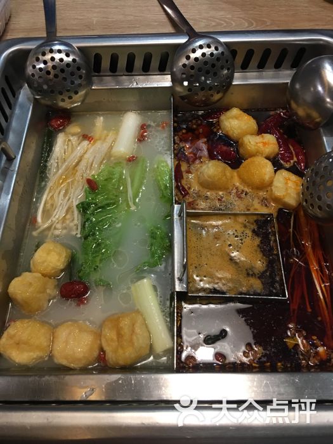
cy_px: 222
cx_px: 166
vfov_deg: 61.7
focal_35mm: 29
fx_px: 372
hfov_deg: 48.2
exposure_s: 1/17
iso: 100
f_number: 2.2
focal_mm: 4.15
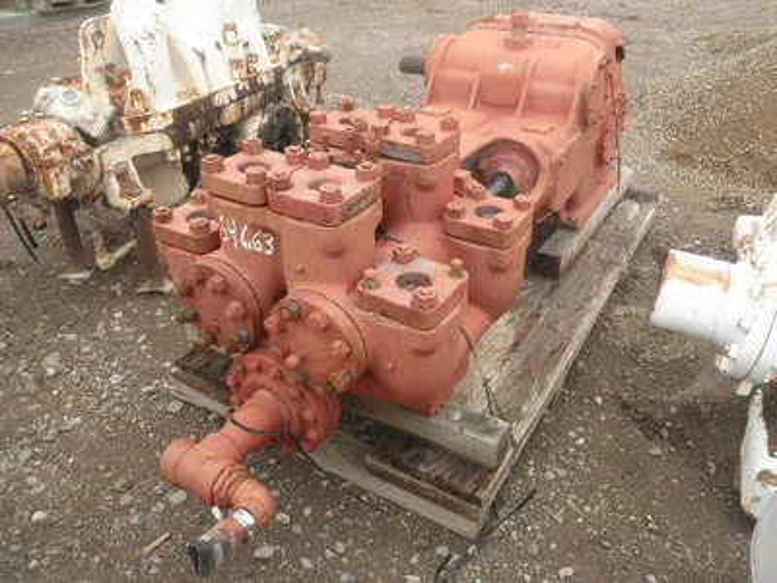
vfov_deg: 49.7
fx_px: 628
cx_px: 388
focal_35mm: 28
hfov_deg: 63.4
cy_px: 292
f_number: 3
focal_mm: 5
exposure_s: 1/250
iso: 64
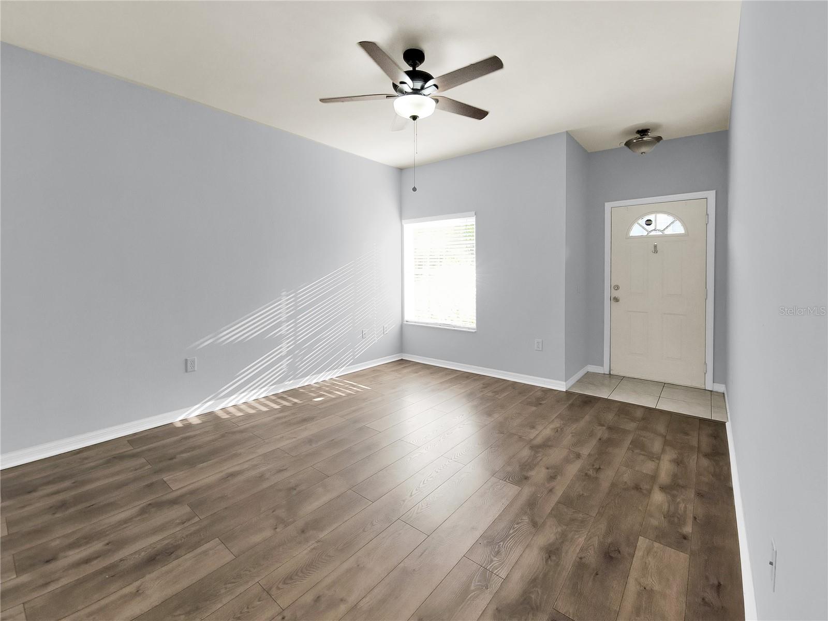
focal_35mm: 13
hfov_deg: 106.2
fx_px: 311
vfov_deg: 89.9
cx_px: 414
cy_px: 310
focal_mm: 2.2
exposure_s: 1/120
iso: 64
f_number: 2.2
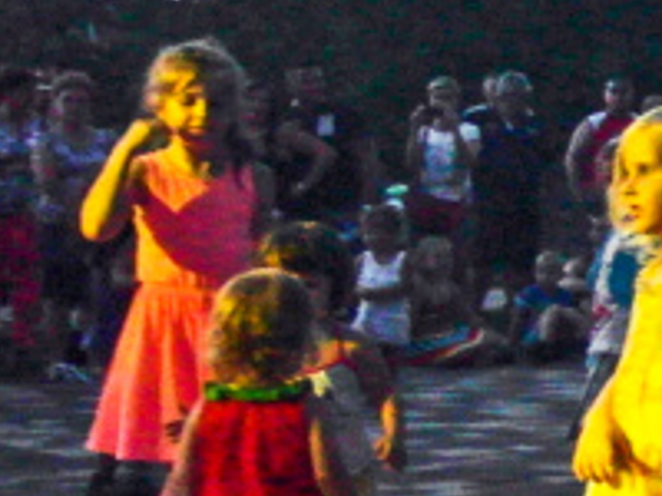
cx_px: 1529
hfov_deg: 13.0
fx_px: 2295
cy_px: 274
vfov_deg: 12.3
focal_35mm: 120
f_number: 1.8
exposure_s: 1/45
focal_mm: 5.2
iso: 800
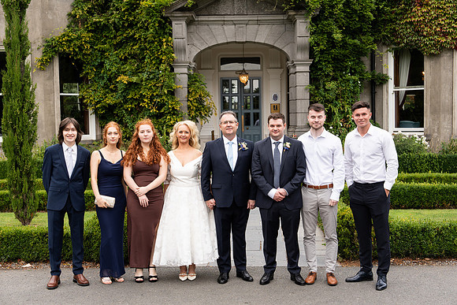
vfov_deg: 27.0
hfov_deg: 39.6
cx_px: 228
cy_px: 152
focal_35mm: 50
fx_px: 635
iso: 250
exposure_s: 1/200
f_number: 5.6
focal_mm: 50
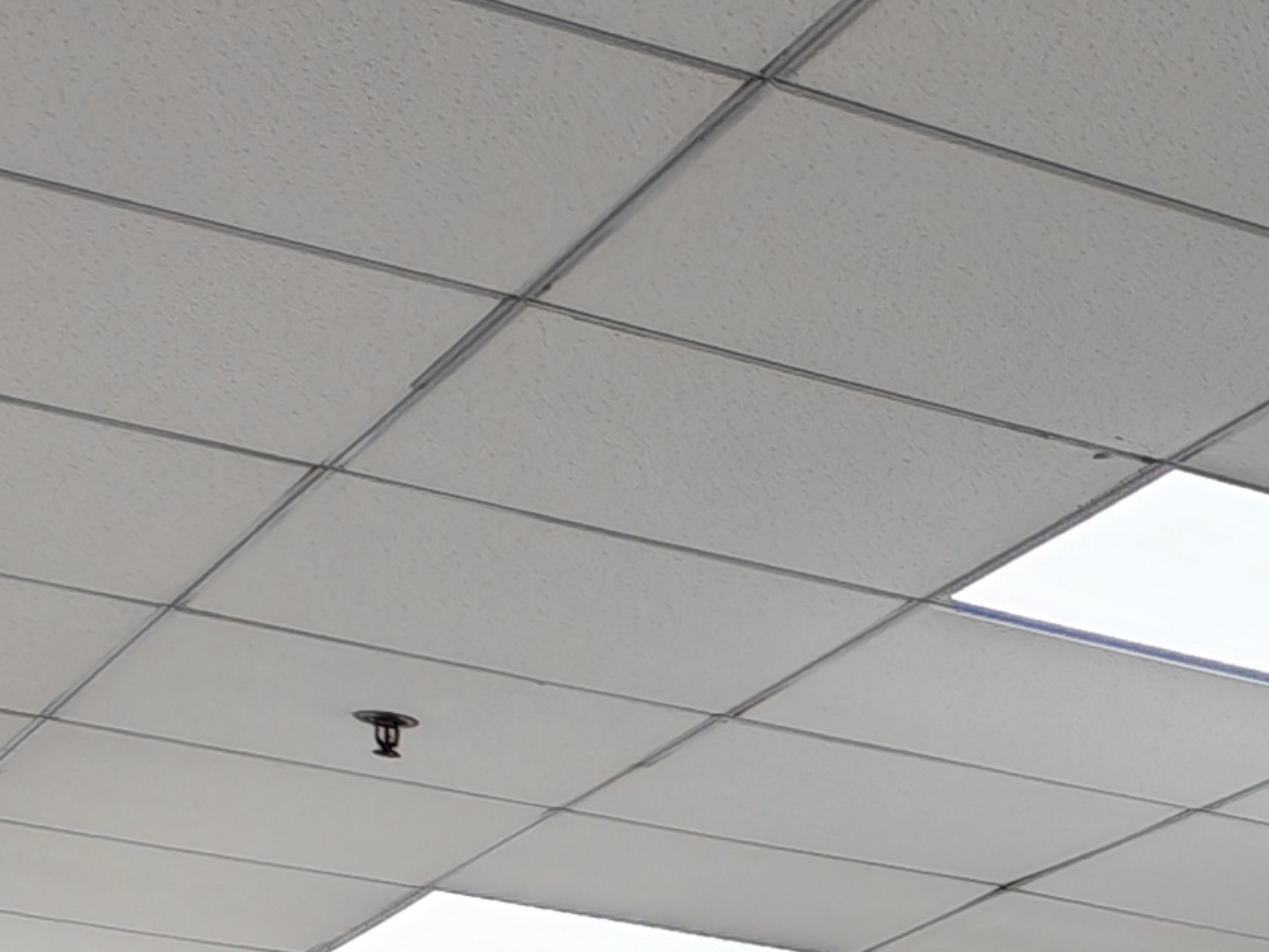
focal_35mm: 117
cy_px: 1774
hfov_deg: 14.9
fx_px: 4289
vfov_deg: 11.6
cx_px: 2200
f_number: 1.9
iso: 100
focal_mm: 6.12
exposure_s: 1/130
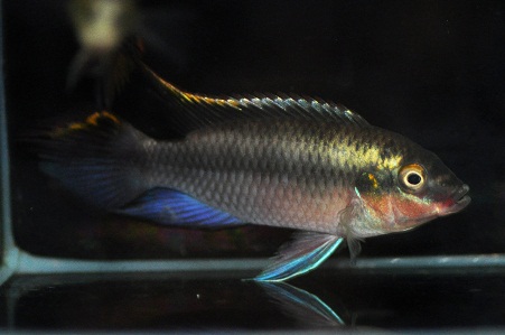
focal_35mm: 135
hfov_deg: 15.2
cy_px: 168
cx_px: 252
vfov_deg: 10.1
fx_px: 1890
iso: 800
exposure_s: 1/40
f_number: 3.2
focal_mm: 90
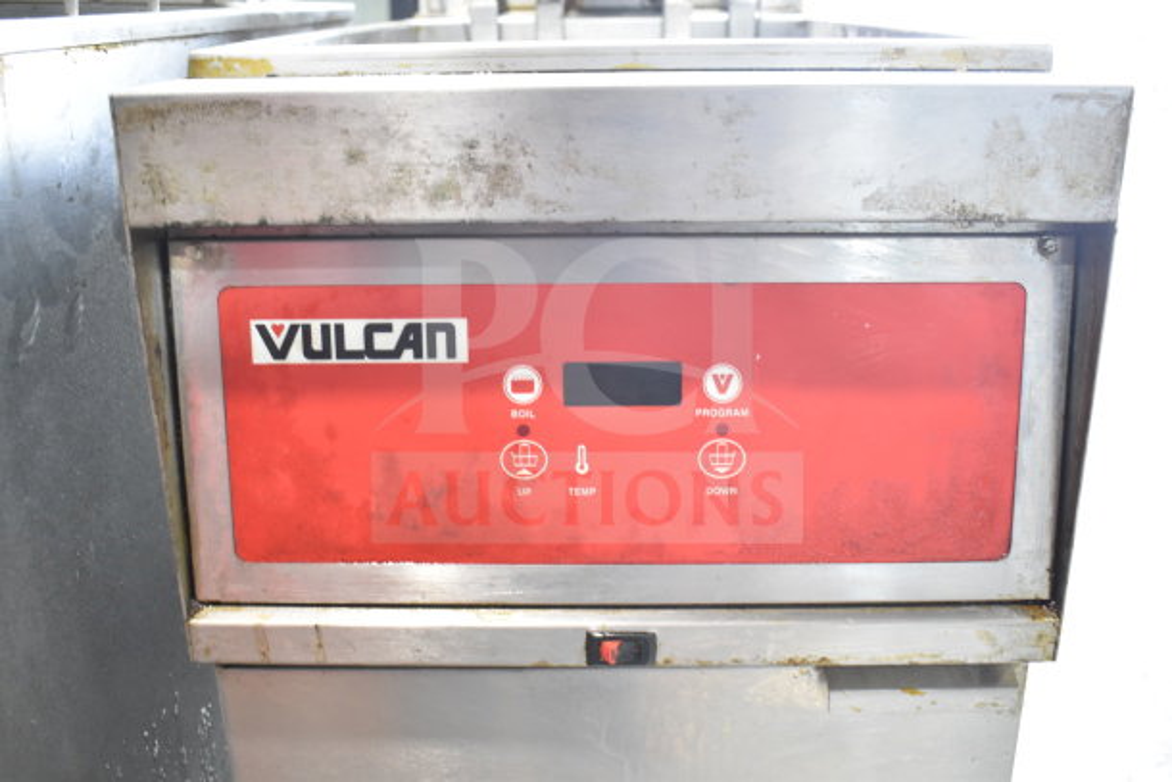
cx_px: 586
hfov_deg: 55.1
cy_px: 391
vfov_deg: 38.4
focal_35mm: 34
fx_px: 1123
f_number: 3.8
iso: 1250
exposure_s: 1/40
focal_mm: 23
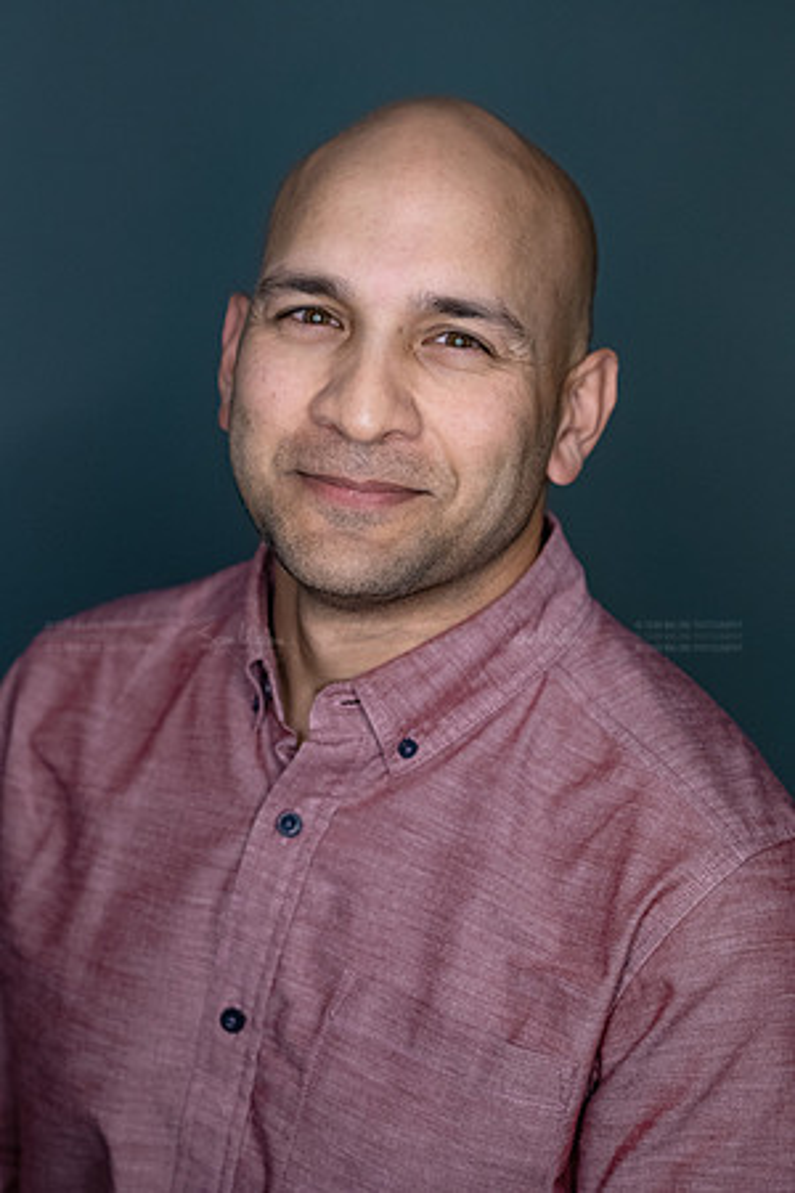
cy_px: 596
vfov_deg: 23.9
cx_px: 398
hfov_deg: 16.1
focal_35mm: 85
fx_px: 2815
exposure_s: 1/320
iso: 2000
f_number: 3.5
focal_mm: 85
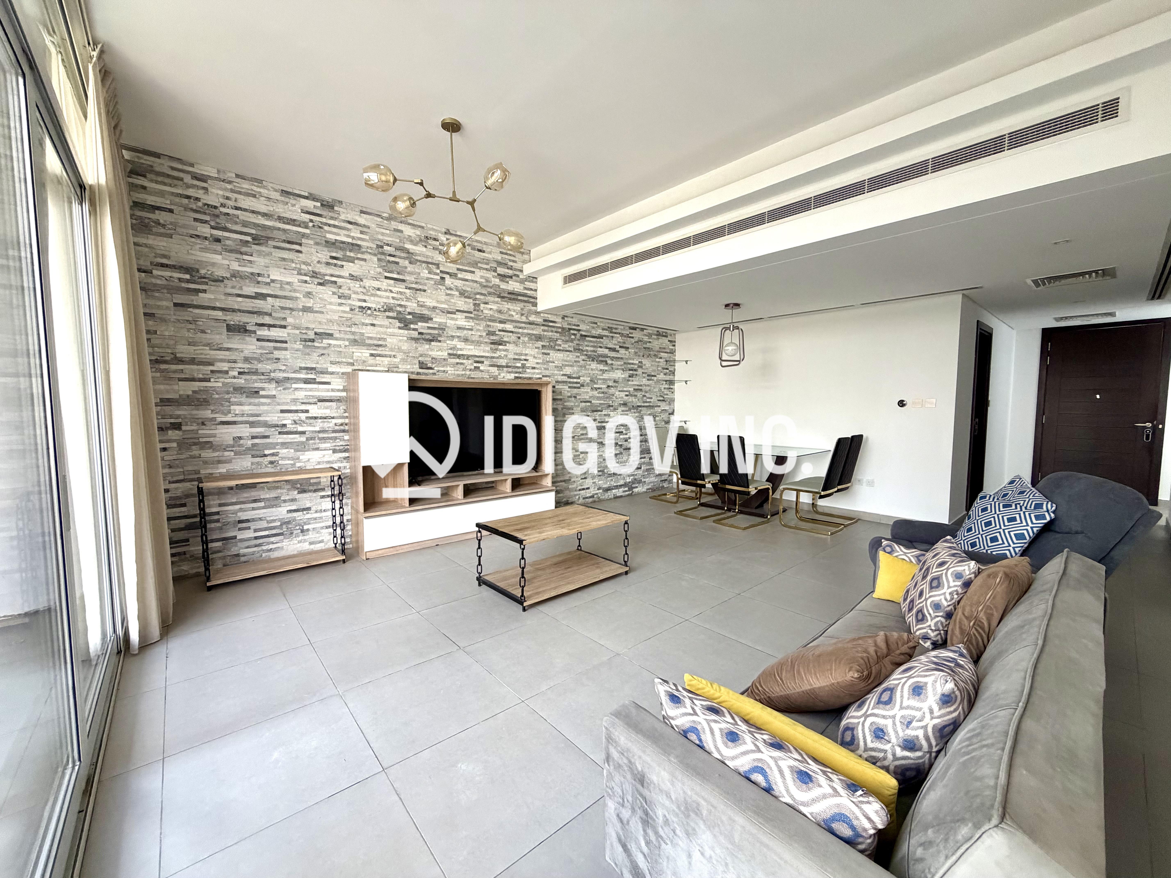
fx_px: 474
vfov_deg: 85.7
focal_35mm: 14
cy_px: 439
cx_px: 586
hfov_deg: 102.1
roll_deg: +0.4
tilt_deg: -4.5
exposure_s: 1/121
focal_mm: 2.22
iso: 320
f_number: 2.2
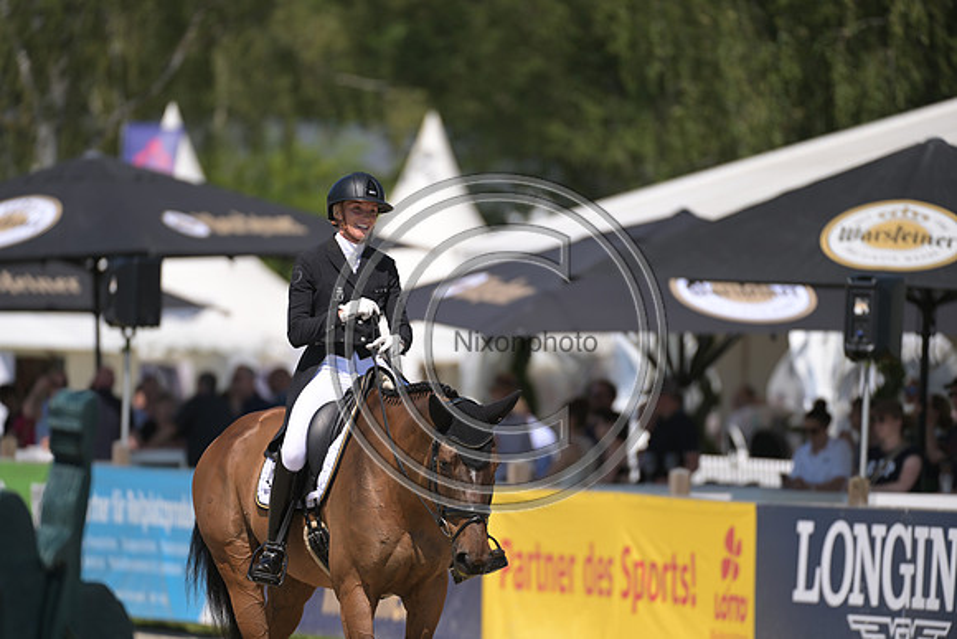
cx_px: 478
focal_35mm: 400
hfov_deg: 5.2
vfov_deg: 3.4
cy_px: 320
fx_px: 10635
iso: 160
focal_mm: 400
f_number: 5
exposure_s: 1/1250
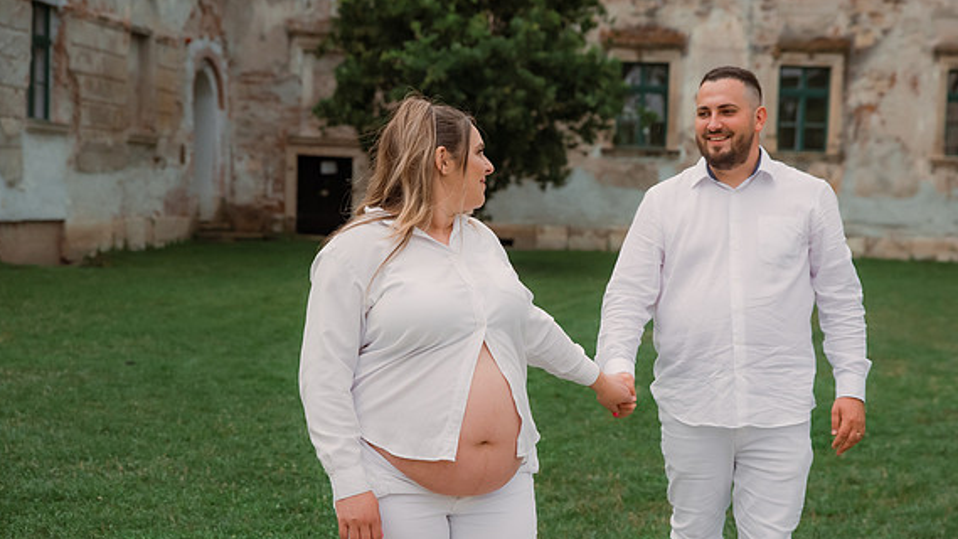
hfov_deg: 31.4
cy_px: 307
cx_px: 517
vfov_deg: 18.0
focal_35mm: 67
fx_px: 1702
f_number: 3.2
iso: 2000
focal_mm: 58
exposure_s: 1/320
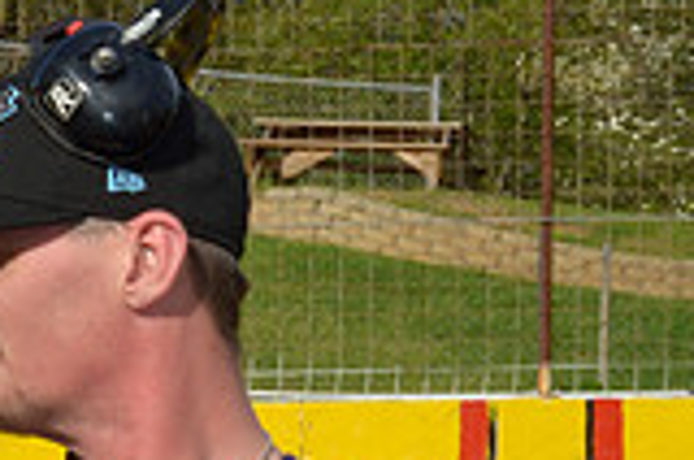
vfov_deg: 5.0
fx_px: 5233
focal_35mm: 272
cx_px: -395
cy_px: 629
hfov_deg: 7.4
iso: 800
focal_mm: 50
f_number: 22
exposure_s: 1/250
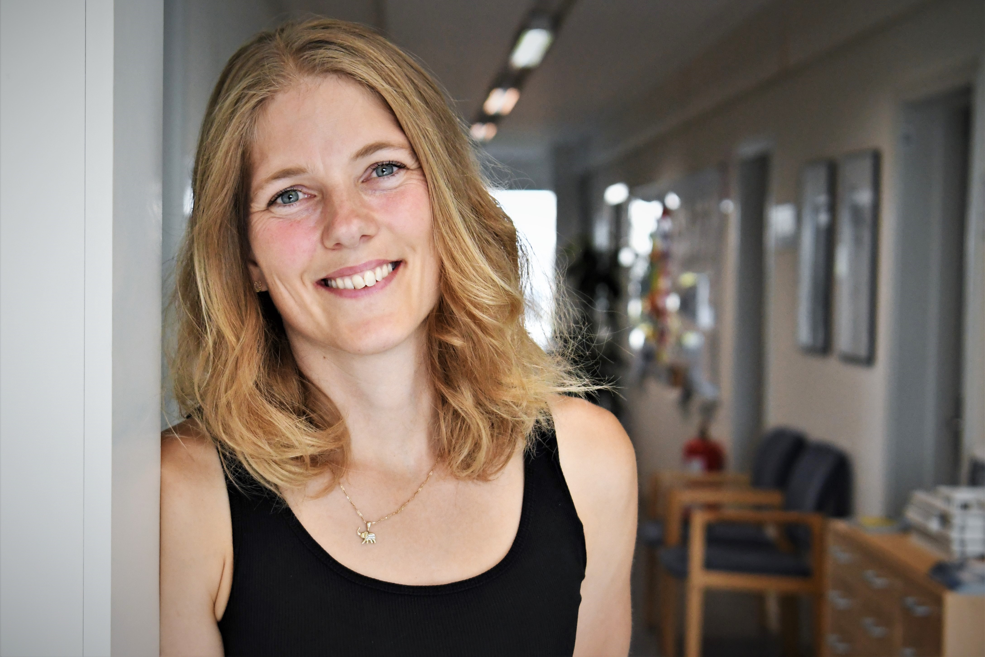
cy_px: 328
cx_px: 492
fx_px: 1560
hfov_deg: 35.1
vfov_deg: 23.8
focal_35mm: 57
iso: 2500
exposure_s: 1/1250
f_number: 3.5
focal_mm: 38
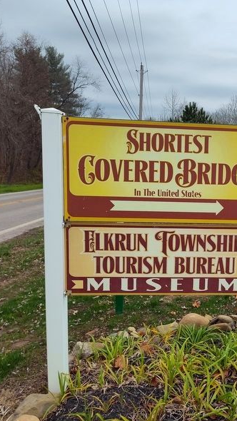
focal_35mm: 34
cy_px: 213
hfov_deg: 33.1
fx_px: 380
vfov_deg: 58.0
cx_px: 208
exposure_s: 1/847
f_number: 1.8
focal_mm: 5.56
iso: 100
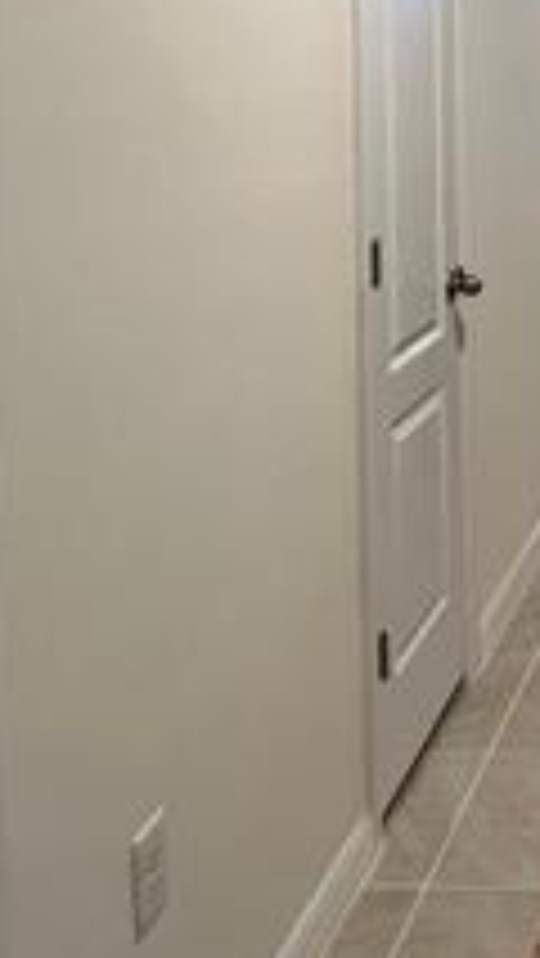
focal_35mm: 51
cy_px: 153
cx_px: 810
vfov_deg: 38.6
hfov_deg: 20.2
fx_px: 1297
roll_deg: +0.3
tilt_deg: -4.5
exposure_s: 1/60
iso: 200
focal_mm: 1.57
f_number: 1.8
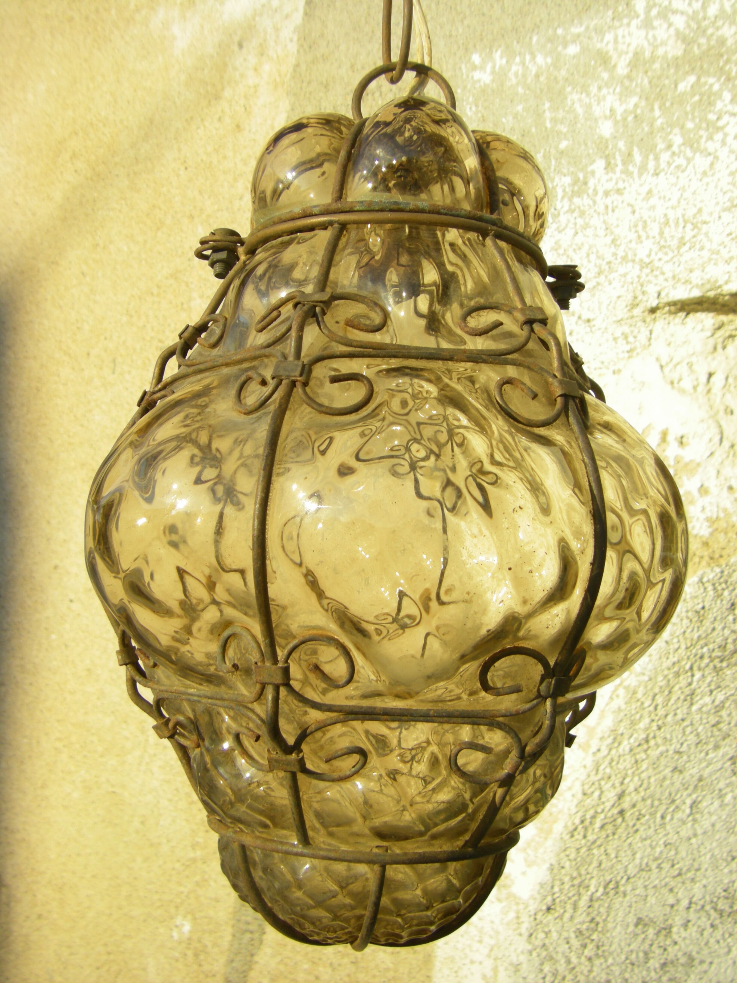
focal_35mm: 38
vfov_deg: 49.0
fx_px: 1079
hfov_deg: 37.7
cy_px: 492
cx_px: 368
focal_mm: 6.3
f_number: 7
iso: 64
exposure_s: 1/125
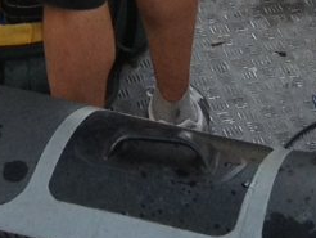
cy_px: -568
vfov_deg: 5.1
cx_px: -152
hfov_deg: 7.2
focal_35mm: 270
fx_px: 2467
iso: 50
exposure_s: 1/230
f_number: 2.4
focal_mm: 4.28
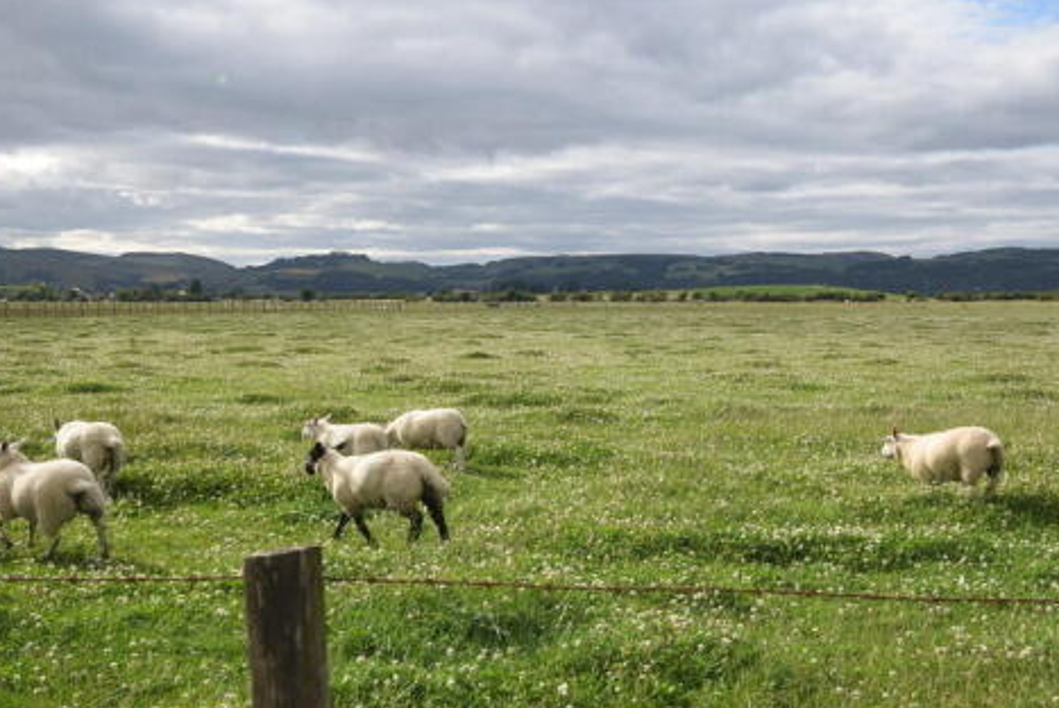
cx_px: 603
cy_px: 396
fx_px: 1236
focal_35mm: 42
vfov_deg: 31.9
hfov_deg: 46.2
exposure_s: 1/320
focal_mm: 20
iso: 200
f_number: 9
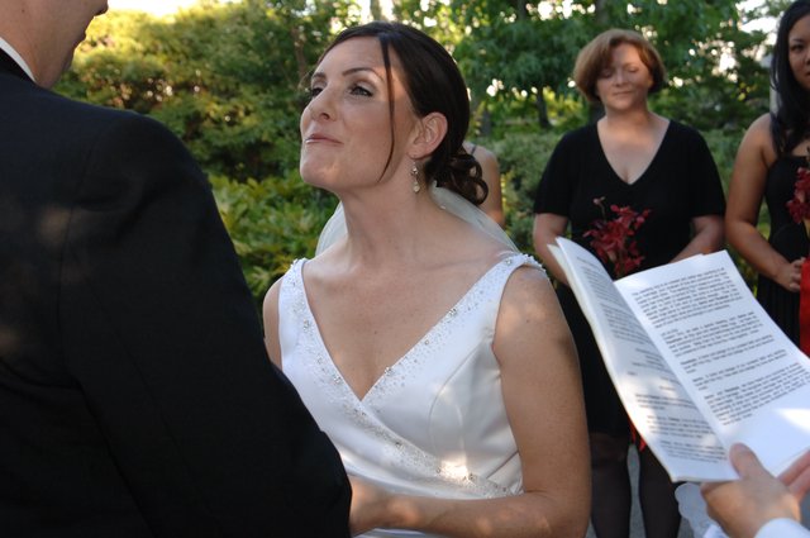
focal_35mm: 69
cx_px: 405
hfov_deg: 29.3
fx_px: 1551
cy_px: 269
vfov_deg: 19.7
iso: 400
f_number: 5.6
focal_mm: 46
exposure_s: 1/125
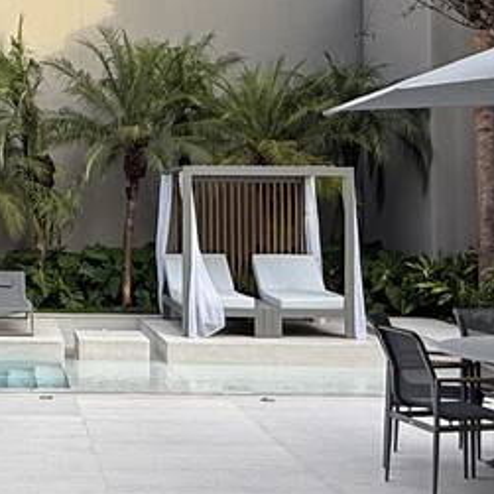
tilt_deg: +2.5
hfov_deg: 23.3
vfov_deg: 24.2
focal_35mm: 71
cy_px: 148
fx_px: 1146
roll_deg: -0.4
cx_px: -8
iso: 50
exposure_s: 1/370
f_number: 2.2
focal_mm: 2.22
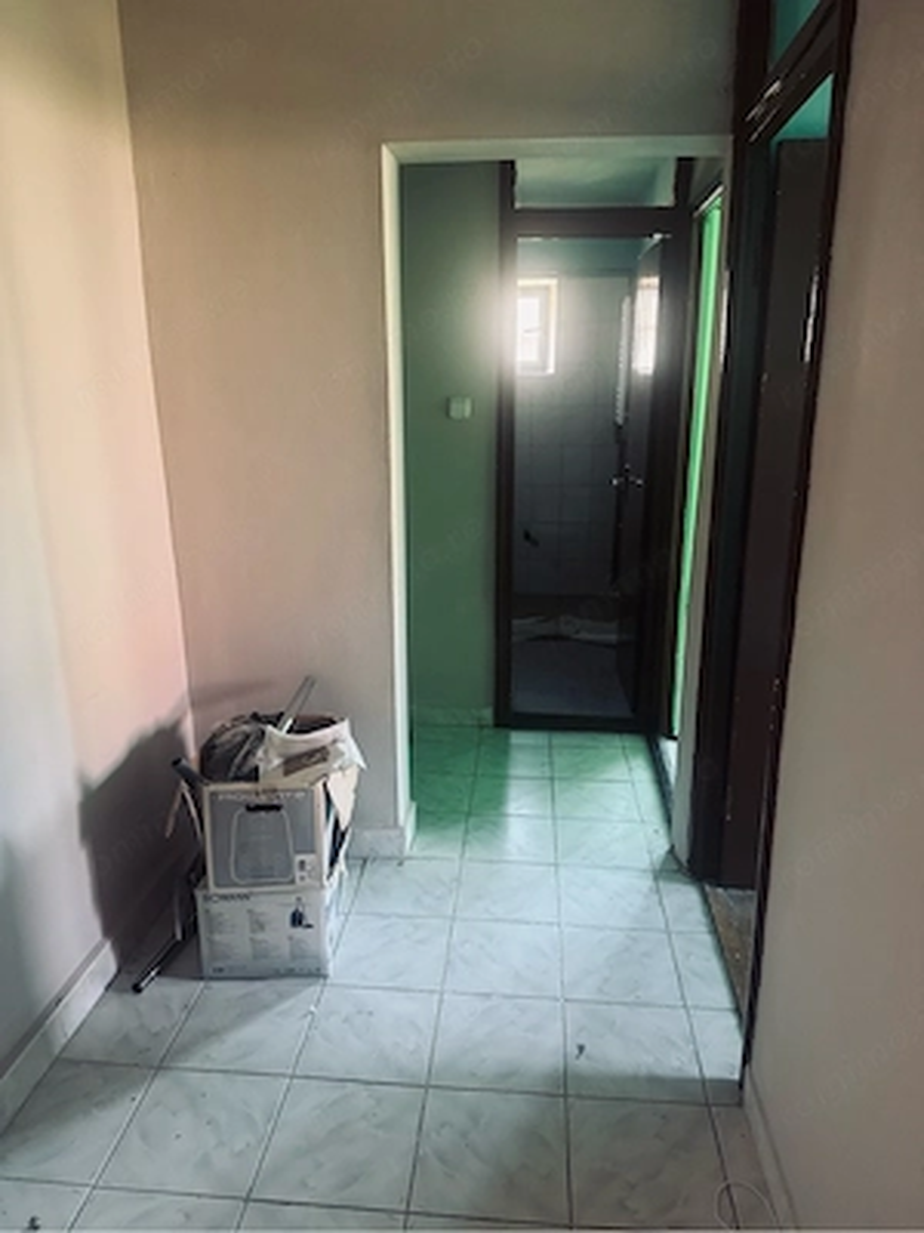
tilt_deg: -14.2
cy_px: 616
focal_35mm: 24
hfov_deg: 56.8
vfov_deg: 71.6
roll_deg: +1.0
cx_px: 462
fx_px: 854
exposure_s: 1/60
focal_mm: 6.76
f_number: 1.78
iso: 500
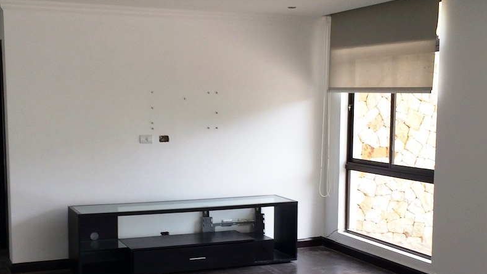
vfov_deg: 22.2
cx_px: 211
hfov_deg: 38.4
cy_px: 179
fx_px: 698
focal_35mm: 54
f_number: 2.2
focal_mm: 4.12
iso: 50
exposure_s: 1/60
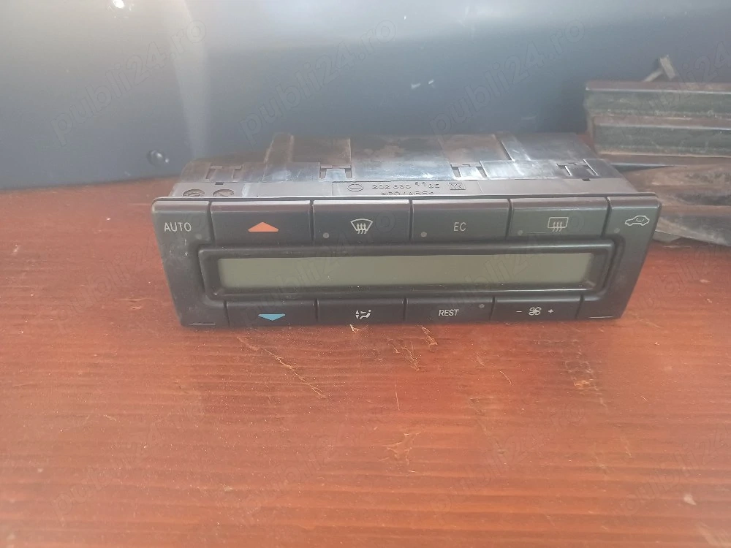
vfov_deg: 54.9
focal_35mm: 25
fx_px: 528
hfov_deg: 69.4
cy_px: 274
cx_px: 366
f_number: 1.8
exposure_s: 1/25
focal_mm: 4.6
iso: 800
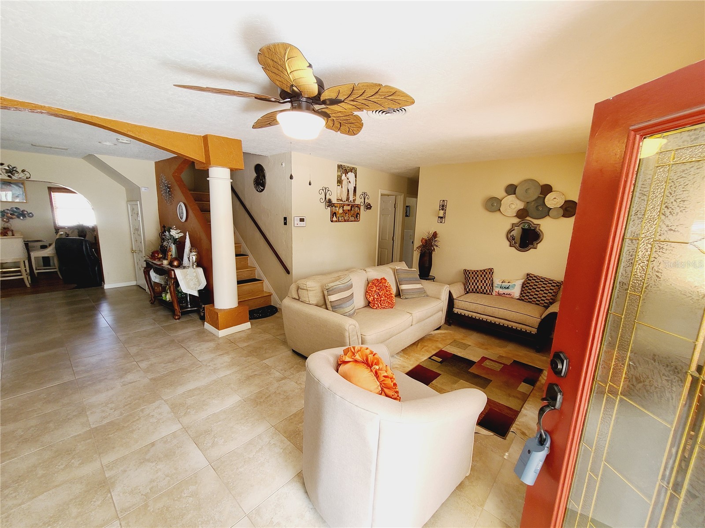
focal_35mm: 13
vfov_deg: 89.9
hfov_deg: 106.2
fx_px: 265
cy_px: 264
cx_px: 352
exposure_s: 1/60
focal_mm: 2.2
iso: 200
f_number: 2.2
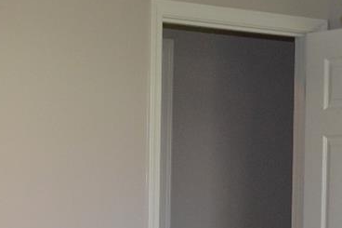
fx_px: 1044
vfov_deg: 12.4
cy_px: 201
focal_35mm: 110
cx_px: 139
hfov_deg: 18.6
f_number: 3.5
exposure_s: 1/60
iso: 720
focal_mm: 18
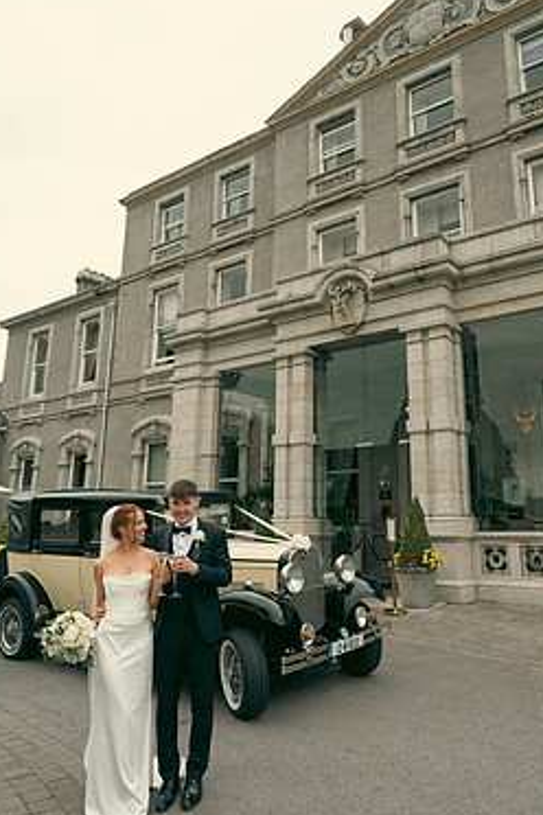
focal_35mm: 29
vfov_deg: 63.5
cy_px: 361
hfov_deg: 44.9
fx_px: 656
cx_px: 302
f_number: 3.5
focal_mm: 24
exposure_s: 1/500
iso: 125
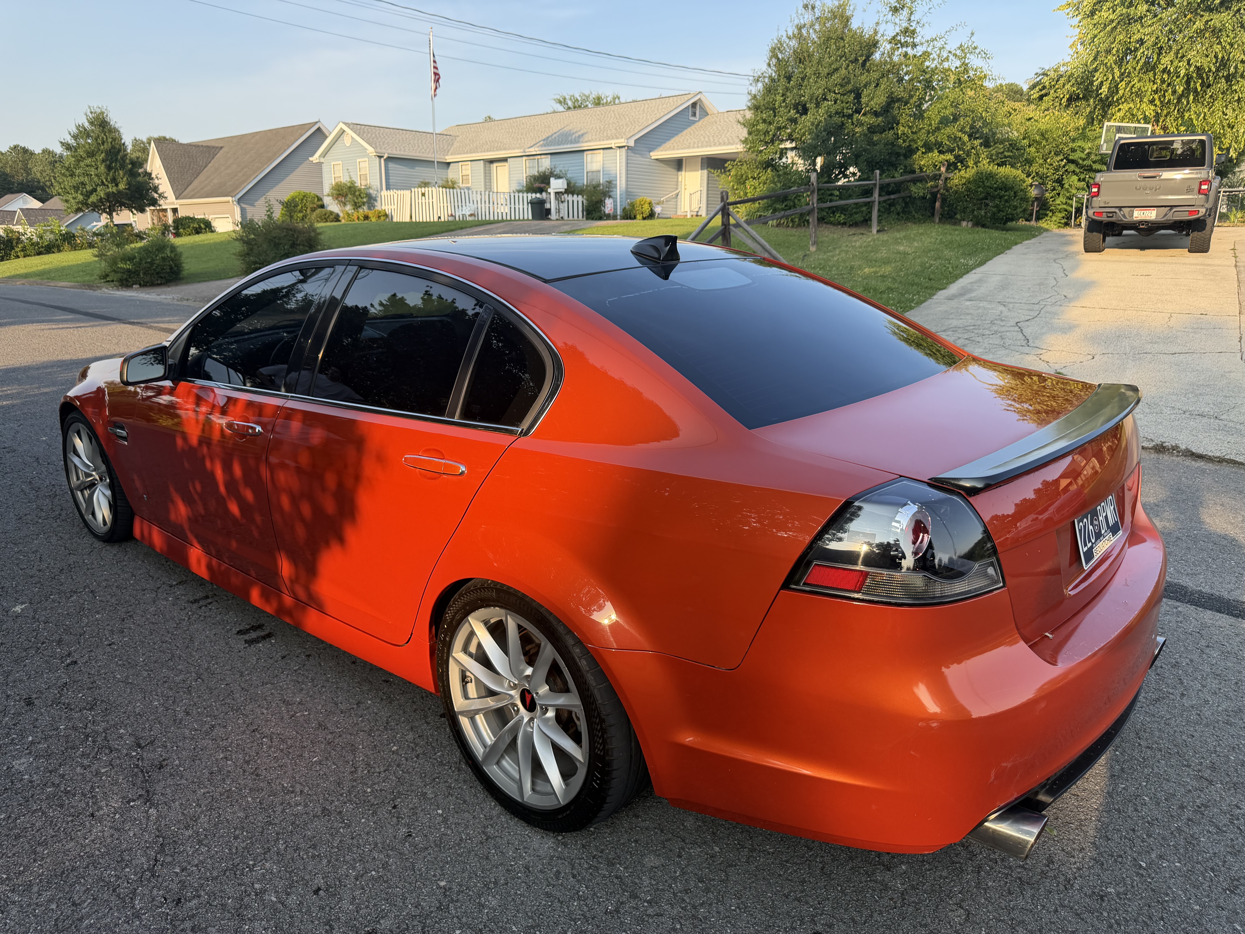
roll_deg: -0.3
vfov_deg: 56.8
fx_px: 863
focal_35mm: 24
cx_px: 622
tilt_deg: -13.3
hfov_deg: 71.6
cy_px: 467
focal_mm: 6.76
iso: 100
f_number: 1.78
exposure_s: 1/878
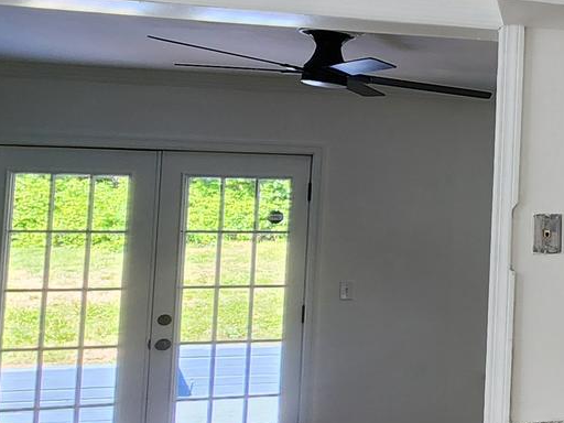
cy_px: 174
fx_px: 847
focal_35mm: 52
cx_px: 965
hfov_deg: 23.4
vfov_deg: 28.0
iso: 64
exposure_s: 1/60
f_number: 2.2
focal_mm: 2.2
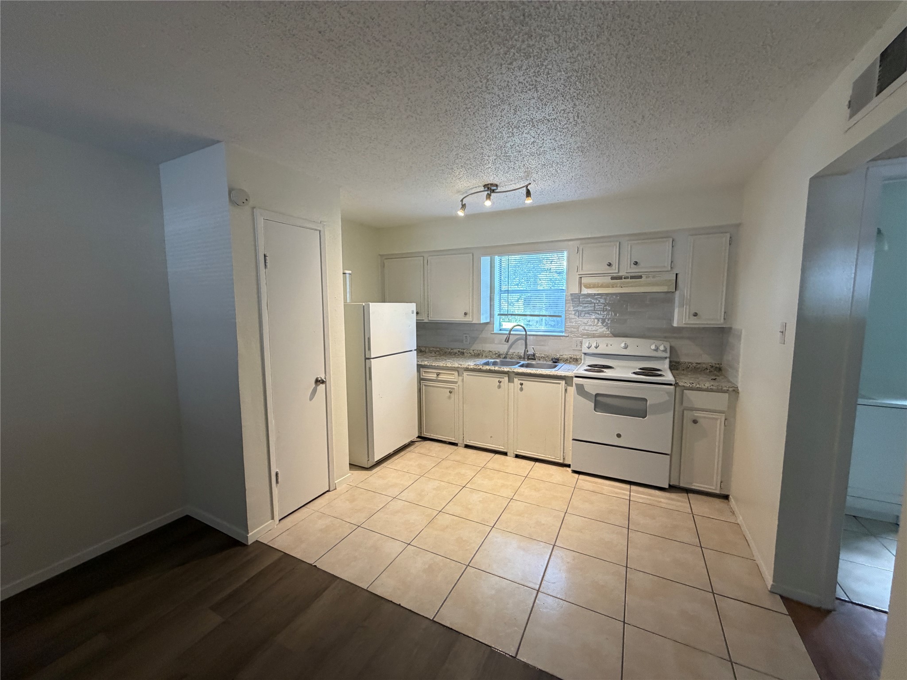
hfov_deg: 102.1
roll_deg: +1.3
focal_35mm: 14
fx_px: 367
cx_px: 454
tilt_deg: -5.7
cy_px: 340
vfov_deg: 85.7
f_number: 2.2
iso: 250
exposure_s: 1/60
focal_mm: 2.22
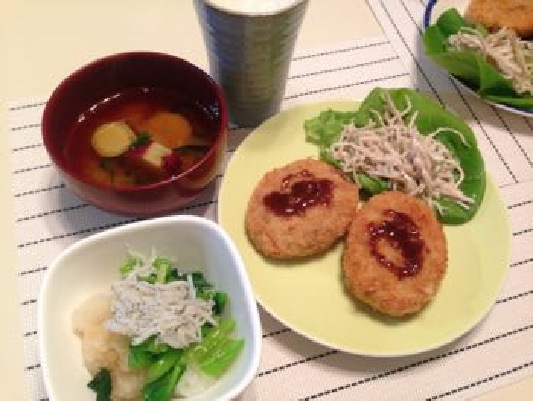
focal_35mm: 33
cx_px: 266
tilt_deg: -58.3
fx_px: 508
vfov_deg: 43.0
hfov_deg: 55.3
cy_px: 200
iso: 125
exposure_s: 1/20
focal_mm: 4.12
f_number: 2.4
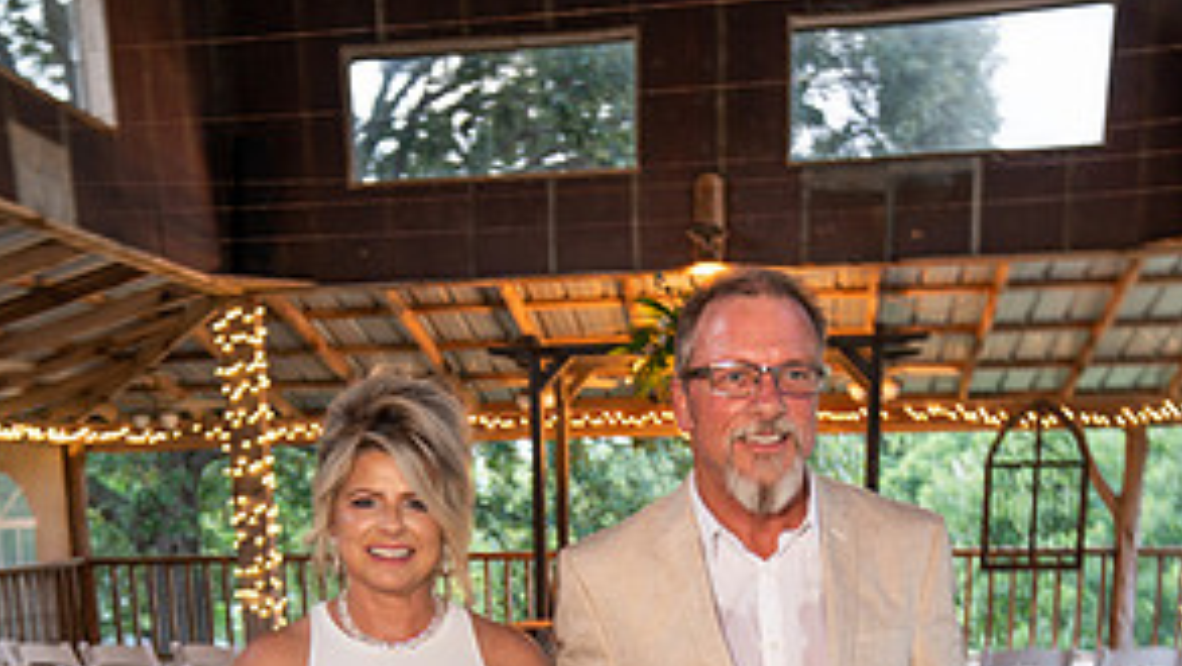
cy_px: 888
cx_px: 581
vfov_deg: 23.2
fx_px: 1411
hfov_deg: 45.5
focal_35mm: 45
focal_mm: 28
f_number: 3.2
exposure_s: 1/8
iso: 400
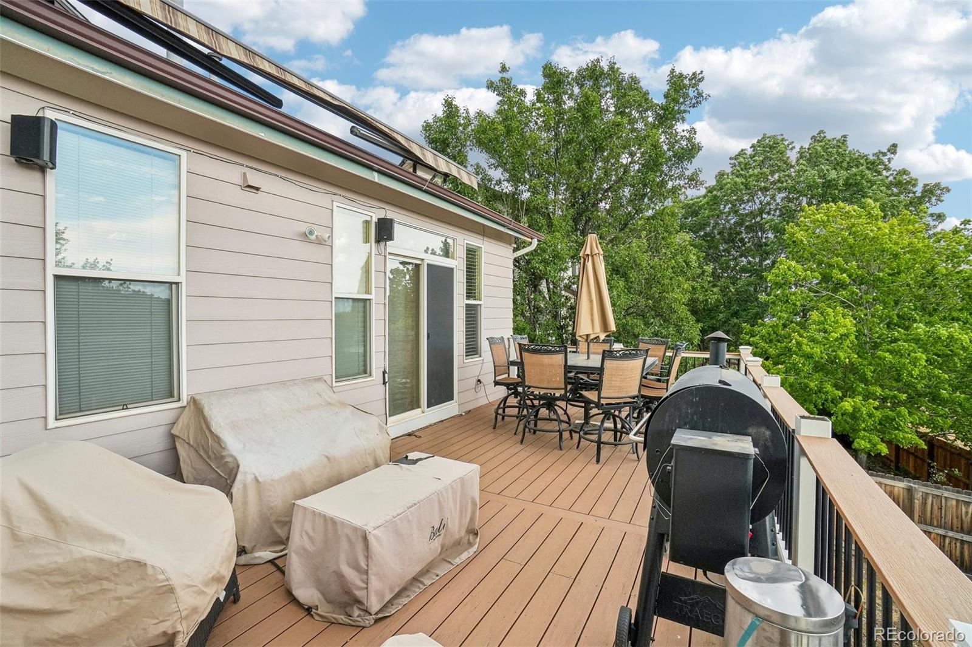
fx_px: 405
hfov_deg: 100.4
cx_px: 486
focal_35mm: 15
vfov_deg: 77.3
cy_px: 324
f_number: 8
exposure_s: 1/200
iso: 400
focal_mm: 10
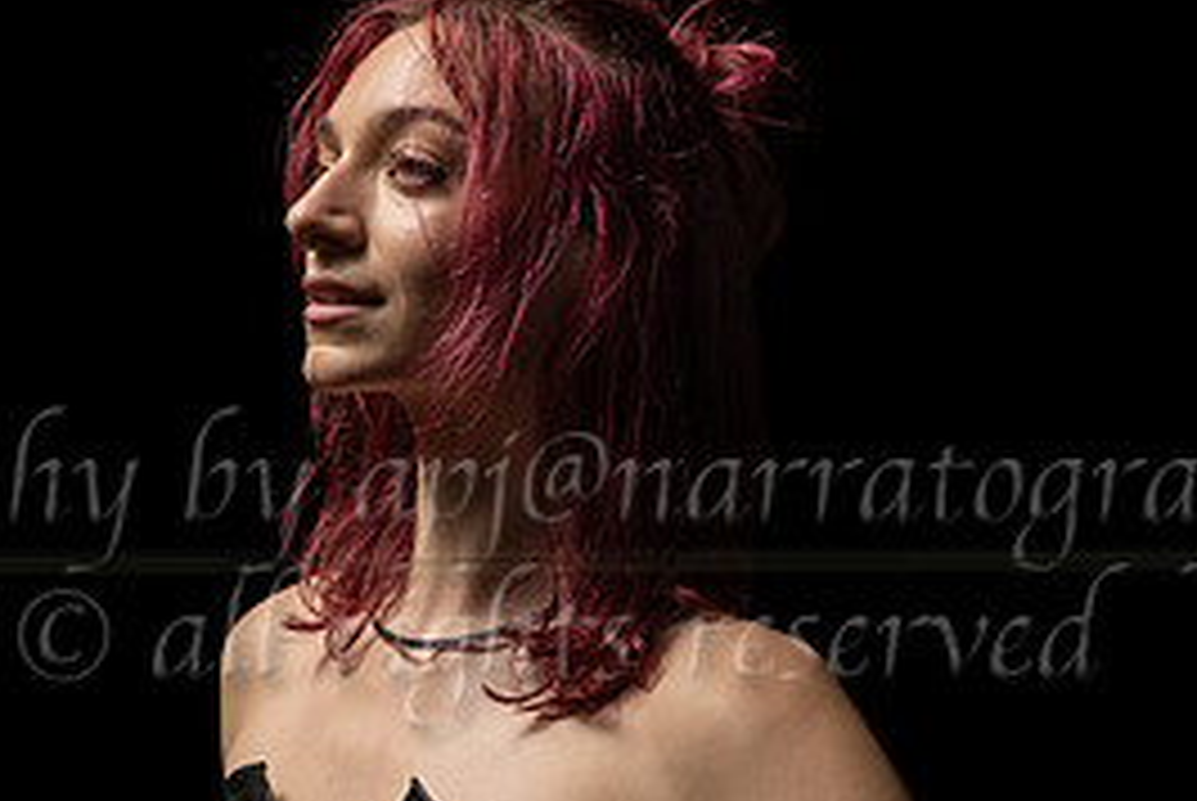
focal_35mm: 61
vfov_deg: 22.2
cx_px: 508
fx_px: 2030
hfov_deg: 32.8
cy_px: 556
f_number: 2.8
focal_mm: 28
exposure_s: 1/400
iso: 400
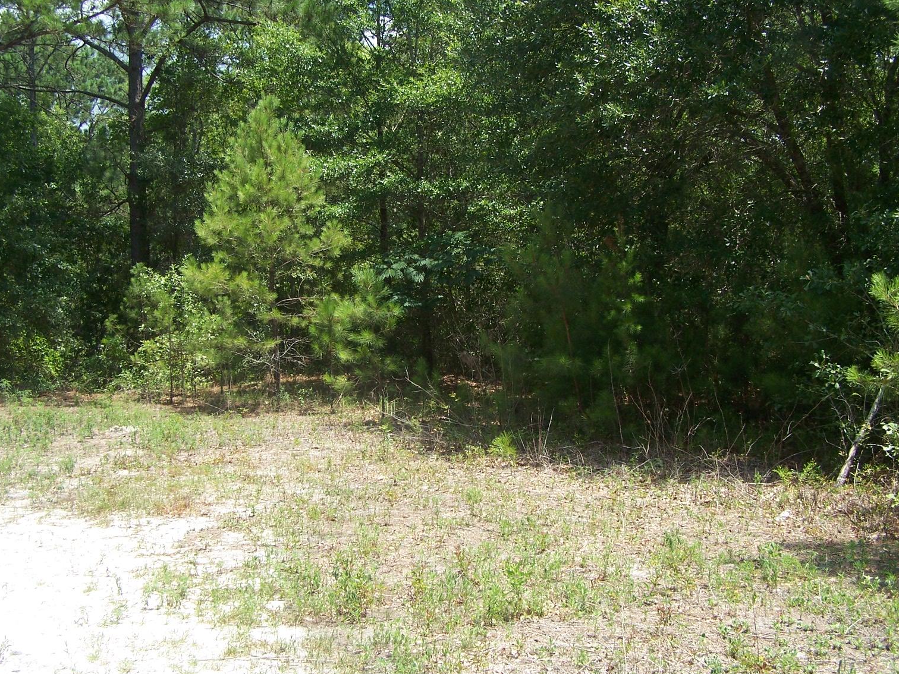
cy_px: 343
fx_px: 1013
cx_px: 447
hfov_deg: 47.9
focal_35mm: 39
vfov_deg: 36.8
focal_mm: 6.3
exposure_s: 1/400
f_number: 2.8
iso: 80
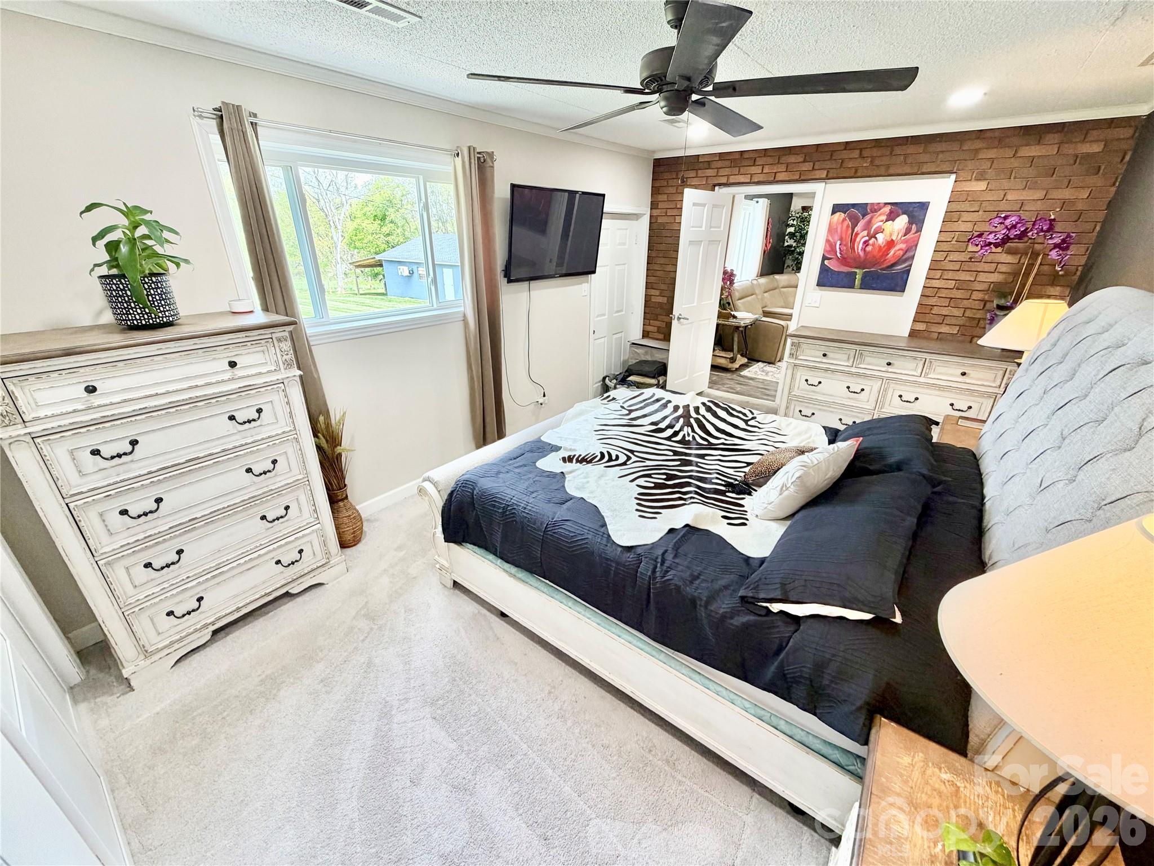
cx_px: 577
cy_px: 433
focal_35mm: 14
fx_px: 467
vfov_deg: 85.7
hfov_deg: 102.1
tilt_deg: -23.5
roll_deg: +0.0
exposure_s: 1/60
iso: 160
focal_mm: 2.22
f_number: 2.2
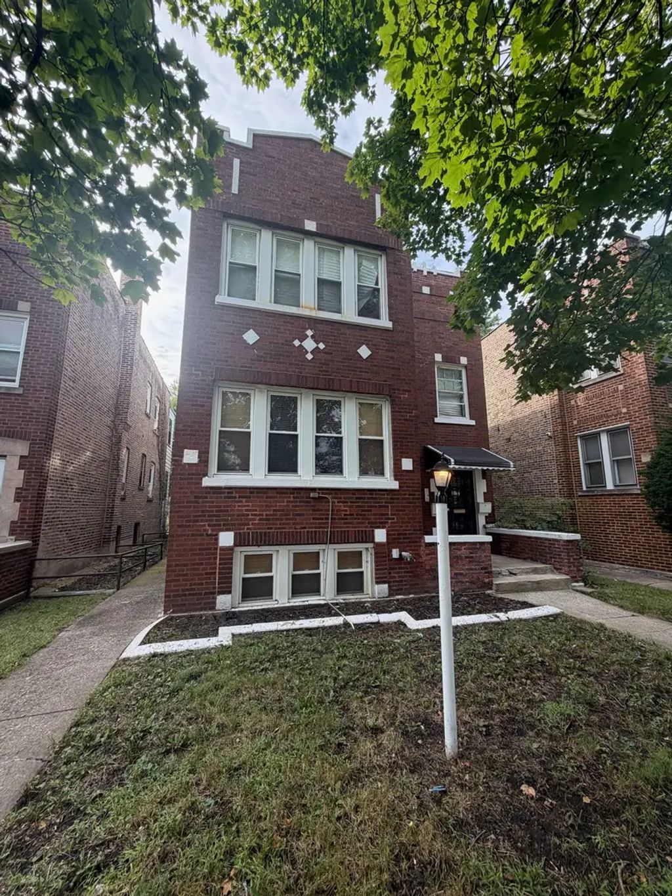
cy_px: 448
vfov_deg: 102.1
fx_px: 362
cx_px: 336
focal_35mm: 14
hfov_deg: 85.7
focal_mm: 2.22
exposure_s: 1/226
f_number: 2.2
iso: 50
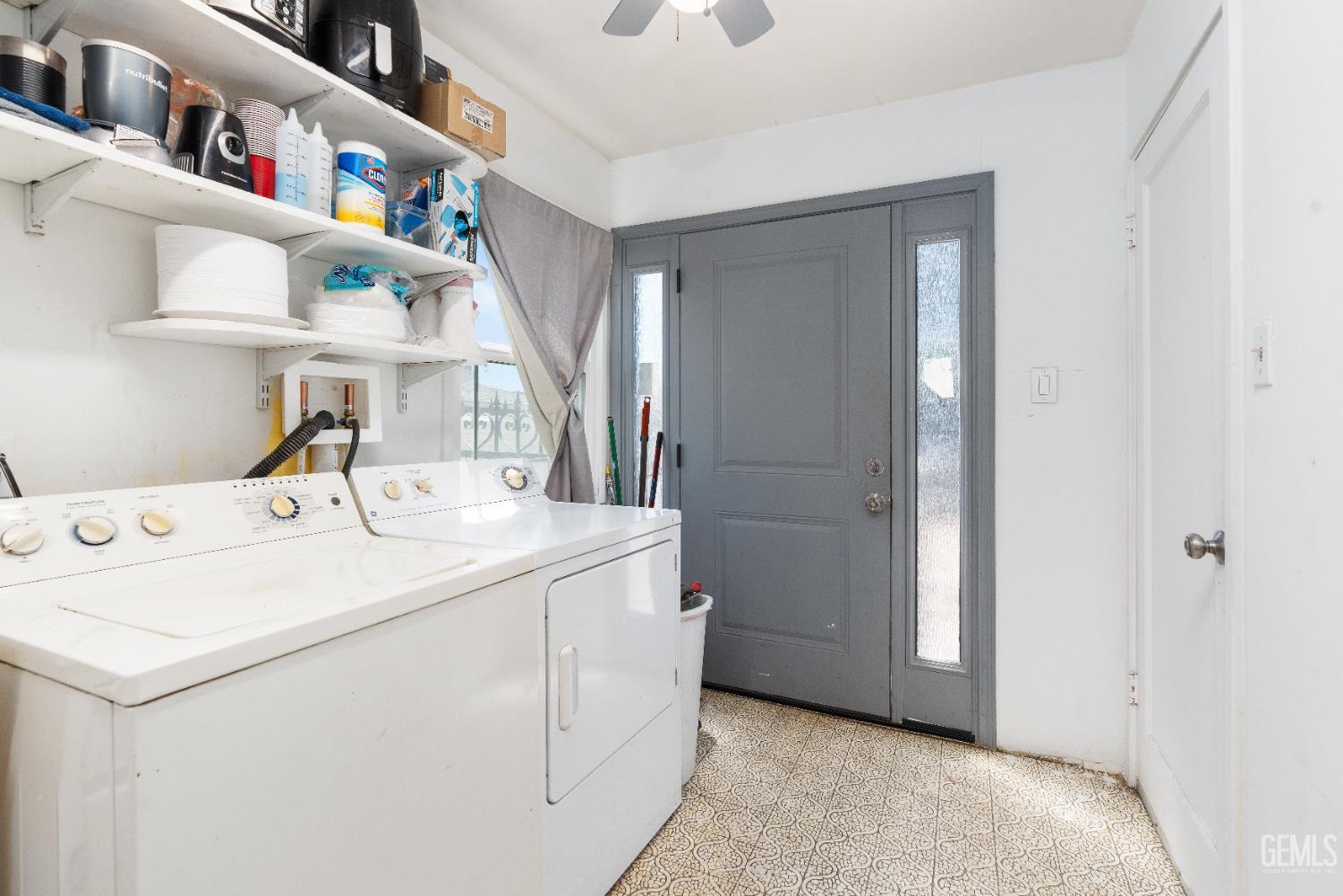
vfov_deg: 73.7
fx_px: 597
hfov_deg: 96.7
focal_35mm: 16
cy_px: 448
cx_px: 672
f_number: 8
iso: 400
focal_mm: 16
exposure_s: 1/15
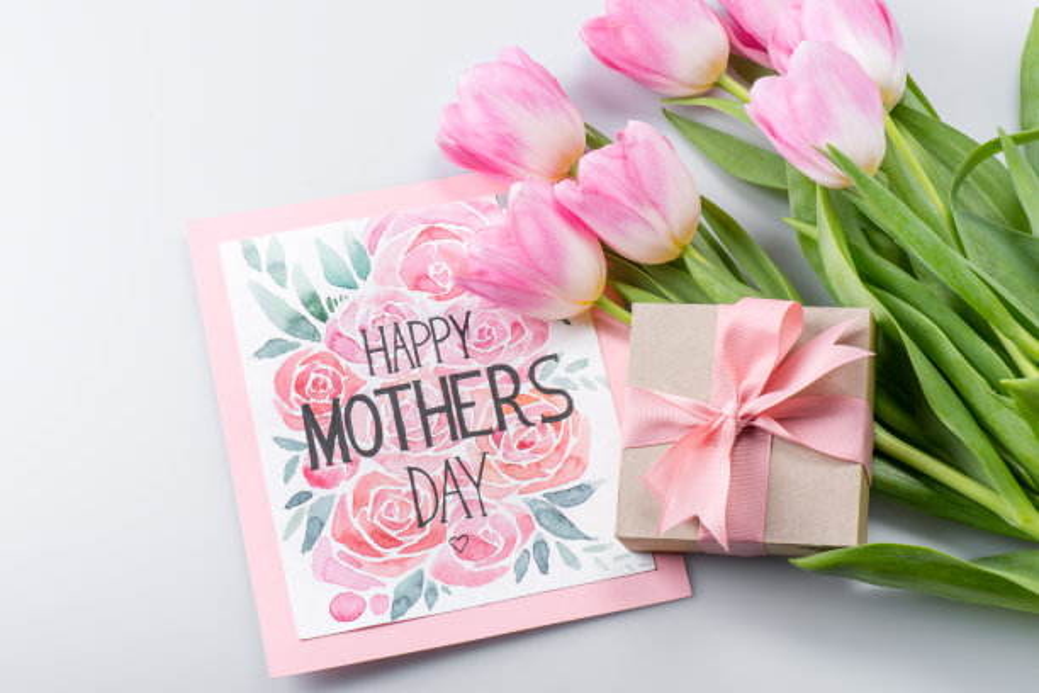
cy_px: 346
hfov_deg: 19.5
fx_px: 3030
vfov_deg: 13.0
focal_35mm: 105
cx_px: 520
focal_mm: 105
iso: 100
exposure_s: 1/160
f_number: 18
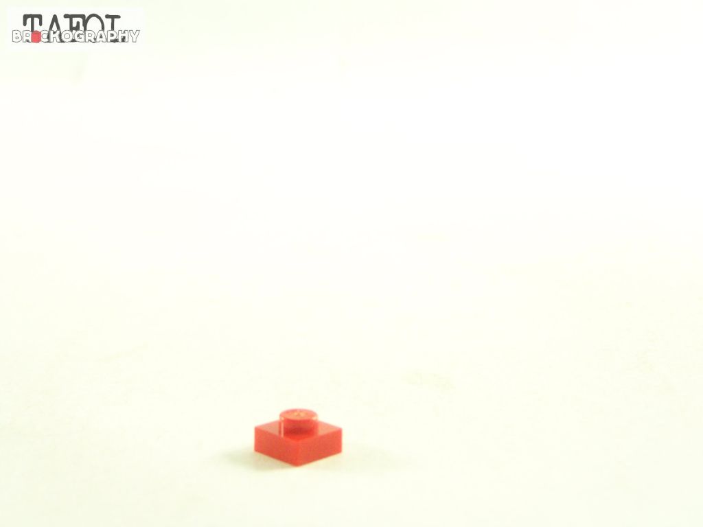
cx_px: 352
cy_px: 264
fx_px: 1523
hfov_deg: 26.0
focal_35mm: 75
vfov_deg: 19.6
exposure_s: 1/60
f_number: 3.2
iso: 400
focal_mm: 12.4
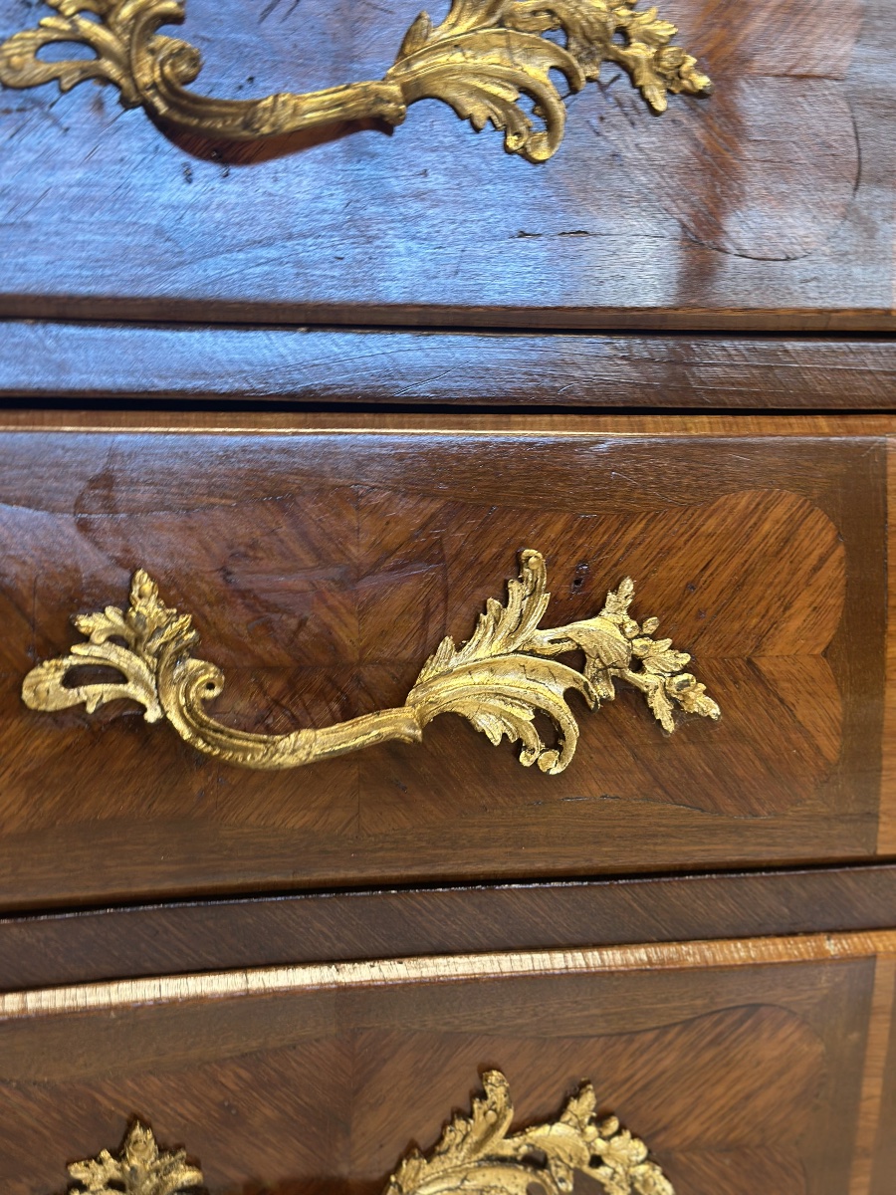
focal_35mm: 48
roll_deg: -0.9
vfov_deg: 39.7
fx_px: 1657
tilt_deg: -12.3
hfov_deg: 30.3
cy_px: 598
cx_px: 448
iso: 160
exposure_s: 1/50
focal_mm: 6.86
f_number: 1.78
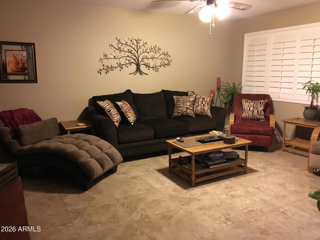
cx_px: 160
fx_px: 268
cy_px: 120
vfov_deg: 48.2
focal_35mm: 29
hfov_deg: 61.7
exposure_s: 1/15
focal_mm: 4.15
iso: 400
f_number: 2.2
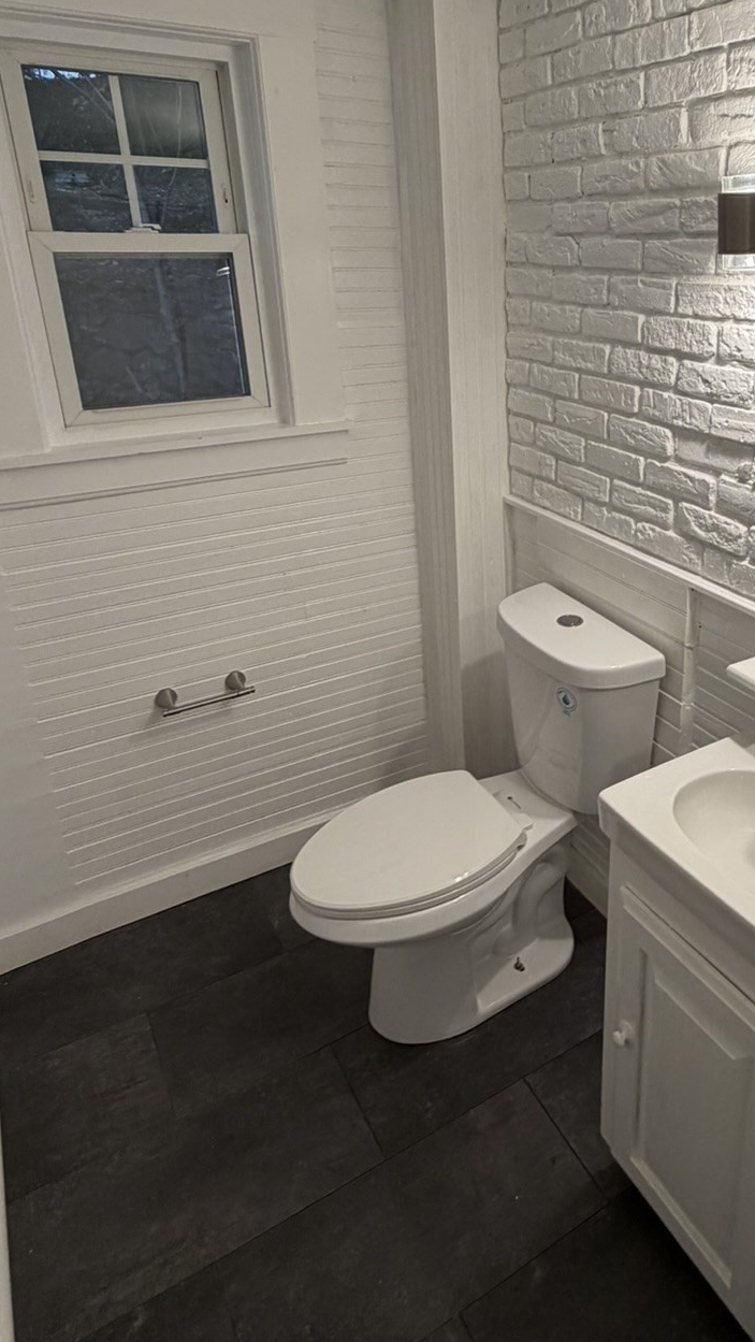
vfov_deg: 73.6
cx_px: 589
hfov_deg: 44.1
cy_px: 571
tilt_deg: -19.2
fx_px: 889
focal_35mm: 25
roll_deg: +1.4
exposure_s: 1/120
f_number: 2.2
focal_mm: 2.22
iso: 200
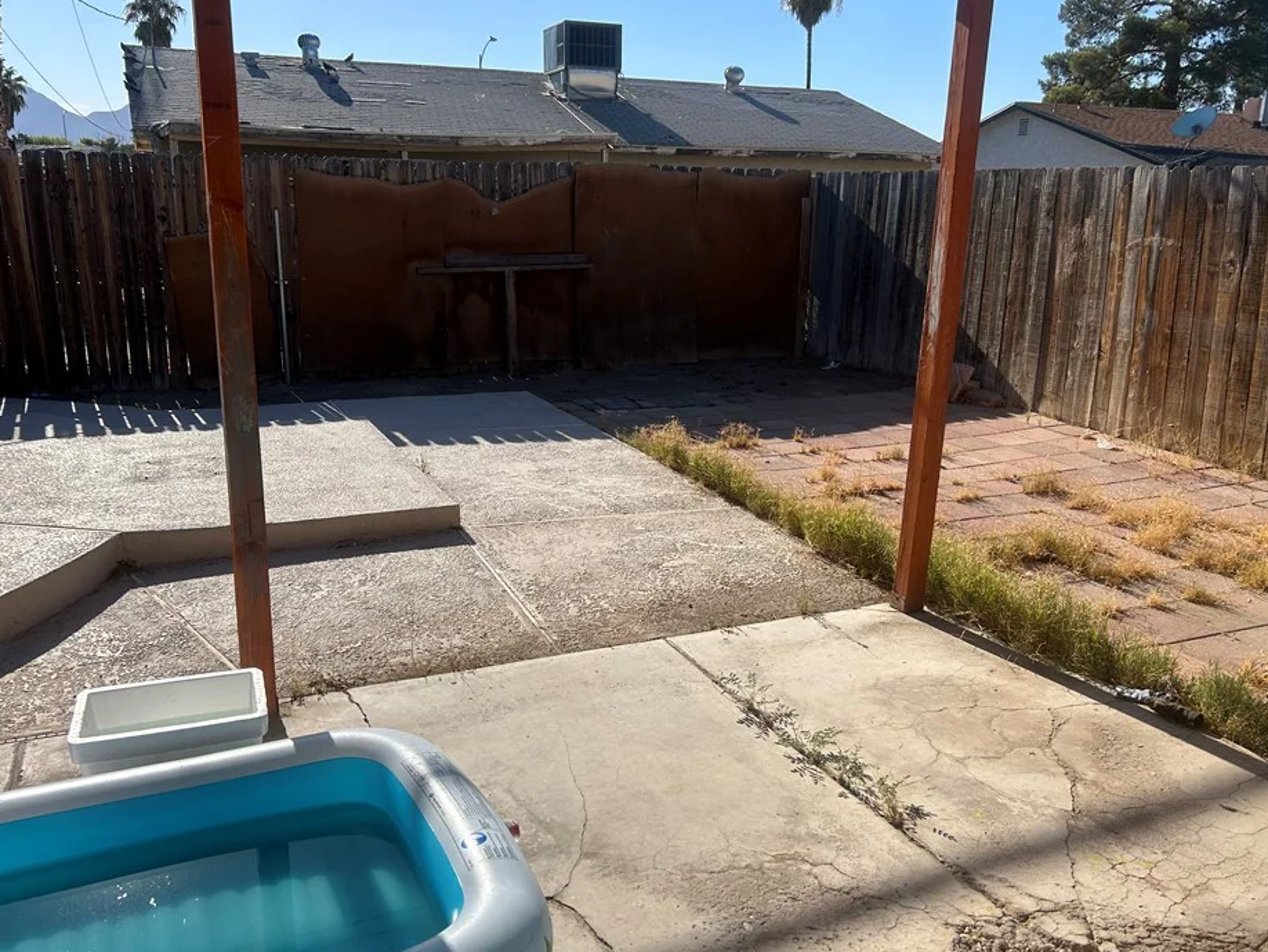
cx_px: 604
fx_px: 1063
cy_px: 471
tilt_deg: -15.5
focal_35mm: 29
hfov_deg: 61.6
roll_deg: -0.2
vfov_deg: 48.2
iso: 50
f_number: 1.5
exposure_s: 1/5587
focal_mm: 5.7
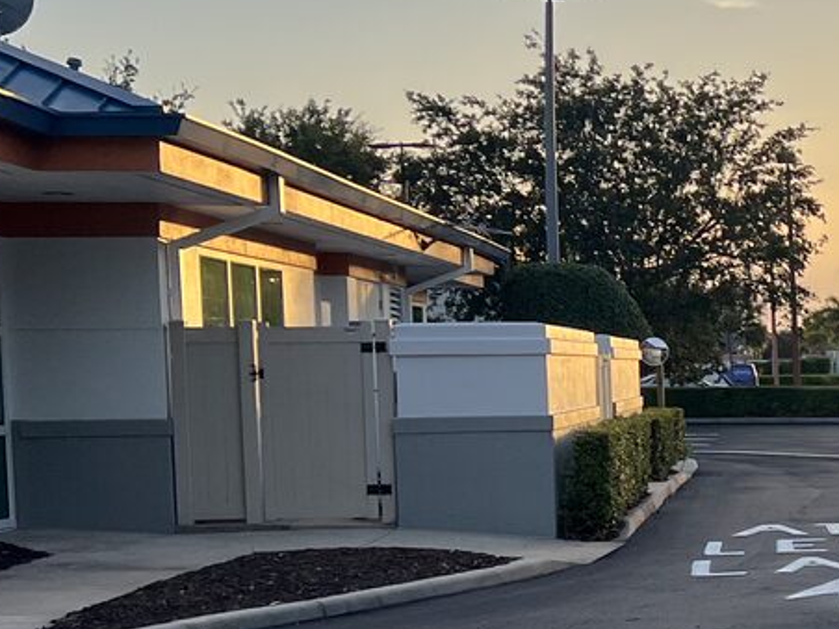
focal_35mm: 92
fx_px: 2230
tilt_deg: -4.7
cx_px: 1101
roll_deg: +0.6
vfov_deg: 15.9
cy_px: 521
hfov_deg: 19.6
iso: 50
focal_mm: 5.7
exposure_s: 1/1224
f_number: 1.5
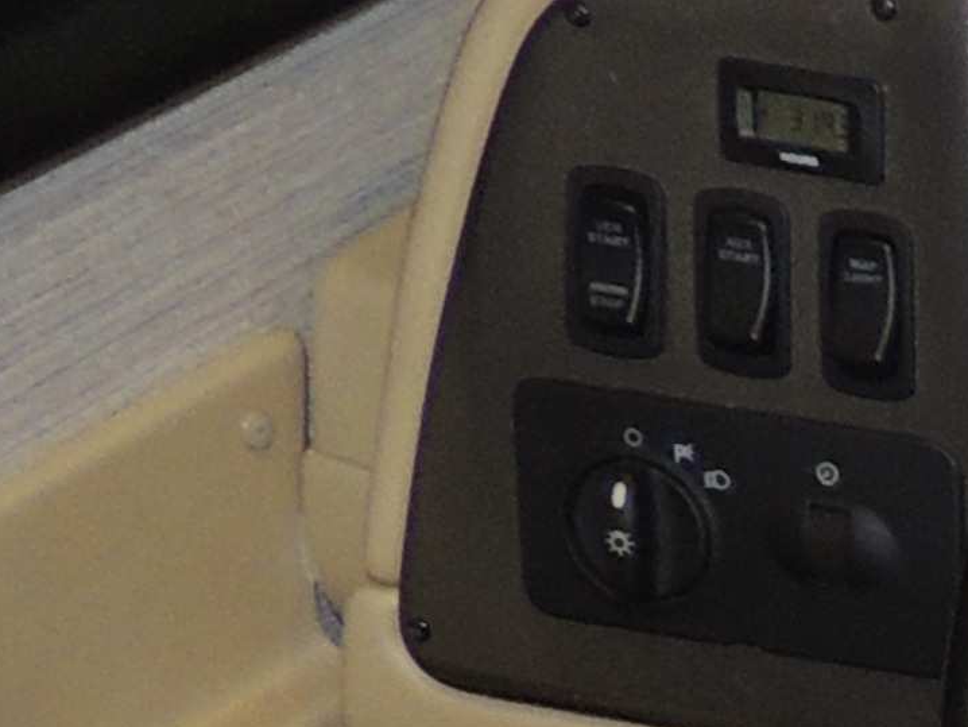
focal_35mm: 154
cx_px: 2818
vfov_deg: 8.7
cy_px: 1811
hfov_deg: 10.0
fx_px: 4308
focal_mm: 4.3
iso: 200
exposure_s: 1/30
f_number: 3
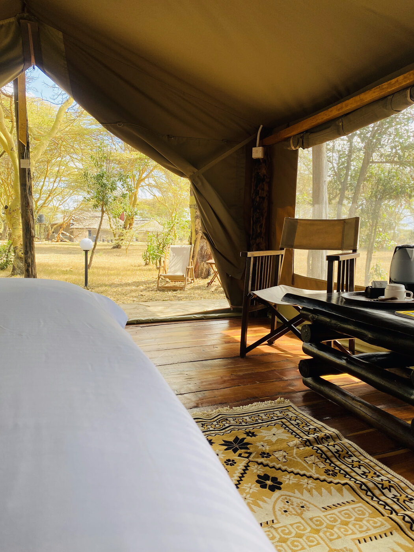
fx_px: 415
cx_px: 207
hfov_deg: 53.1
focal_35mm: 26
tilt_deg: -5.2
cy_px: 276
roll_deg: -1.3
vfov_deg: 67.3
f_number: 1.8
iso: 32
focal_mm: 4.25
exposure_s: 1/242
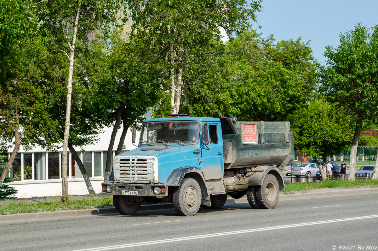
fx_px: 817
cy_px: 126
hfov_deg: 26.0
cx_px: 189
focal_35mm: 78
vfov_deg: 17.4
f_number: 7.1
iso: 200
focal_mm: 52
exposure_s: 1/800
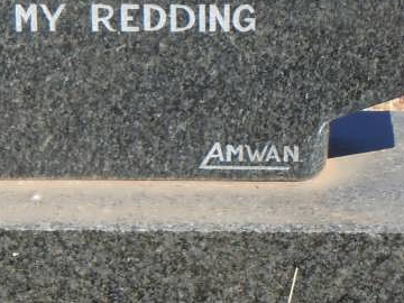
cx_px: -146
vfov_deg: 4.4
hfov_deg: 5.8
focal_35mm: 340
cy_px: -132
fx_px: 3968
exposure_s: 1/500
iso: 200
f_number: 4.5
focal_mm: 18.3
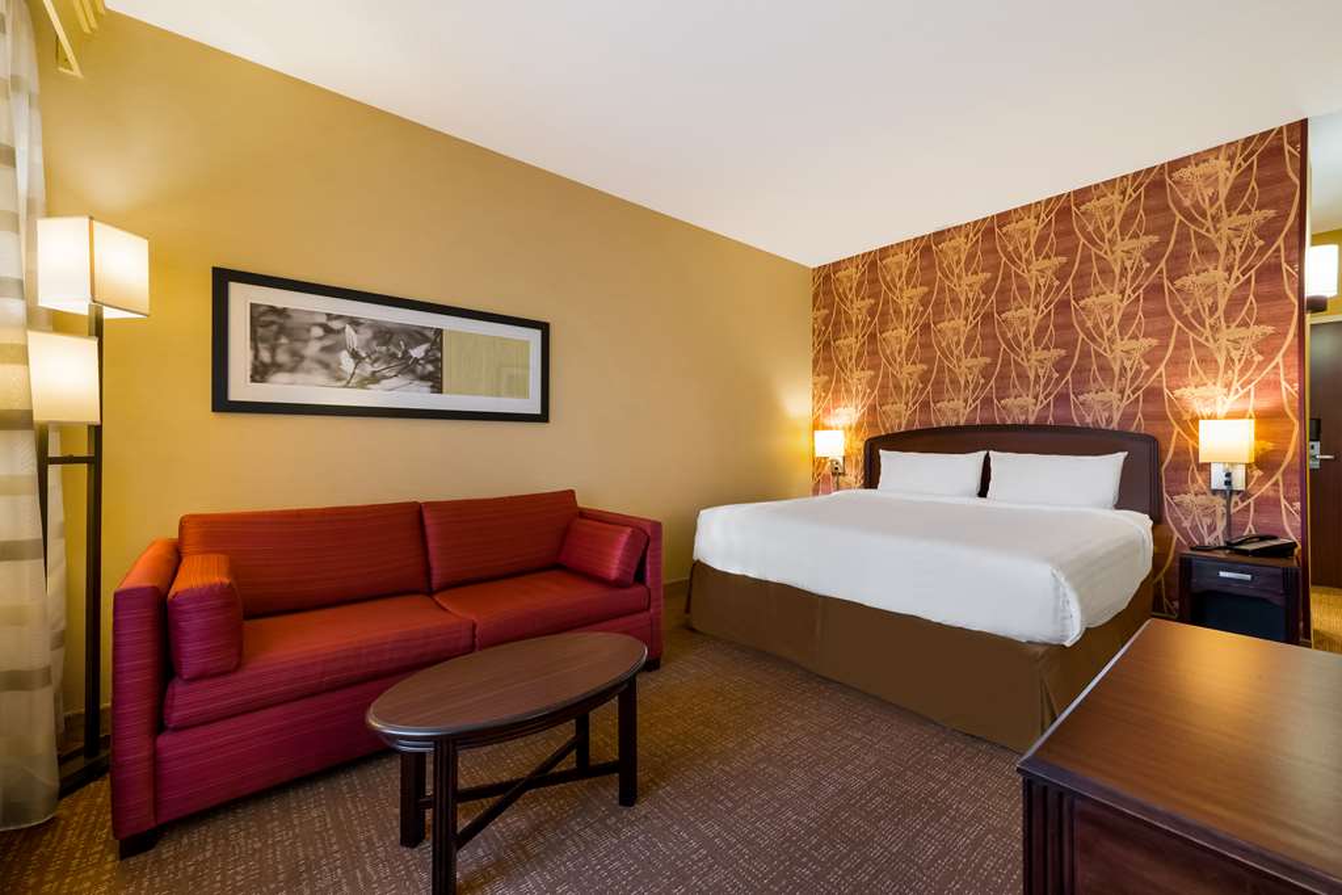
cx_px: 671
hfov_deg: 104.3
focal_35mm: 14
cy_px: 448
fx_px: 522
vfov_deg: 81.2
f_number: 8
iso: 400
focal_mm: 14
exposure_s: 1/1.25
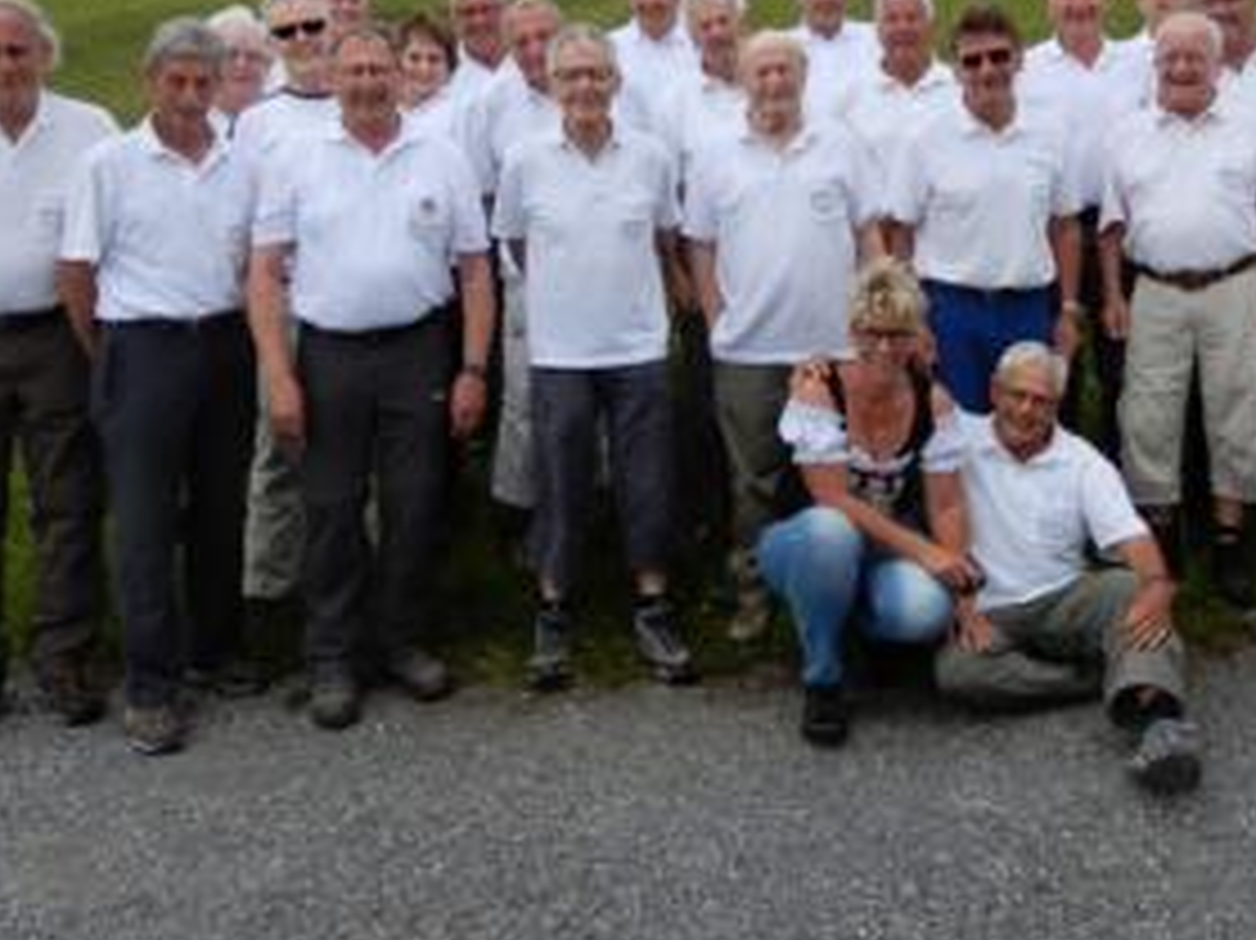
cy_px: 308
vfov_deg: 33.3
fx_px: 1560
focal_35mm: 43
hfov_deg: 43.4
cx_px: 819
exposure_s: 1/800
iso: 80
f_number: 3.4
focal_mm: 4.3
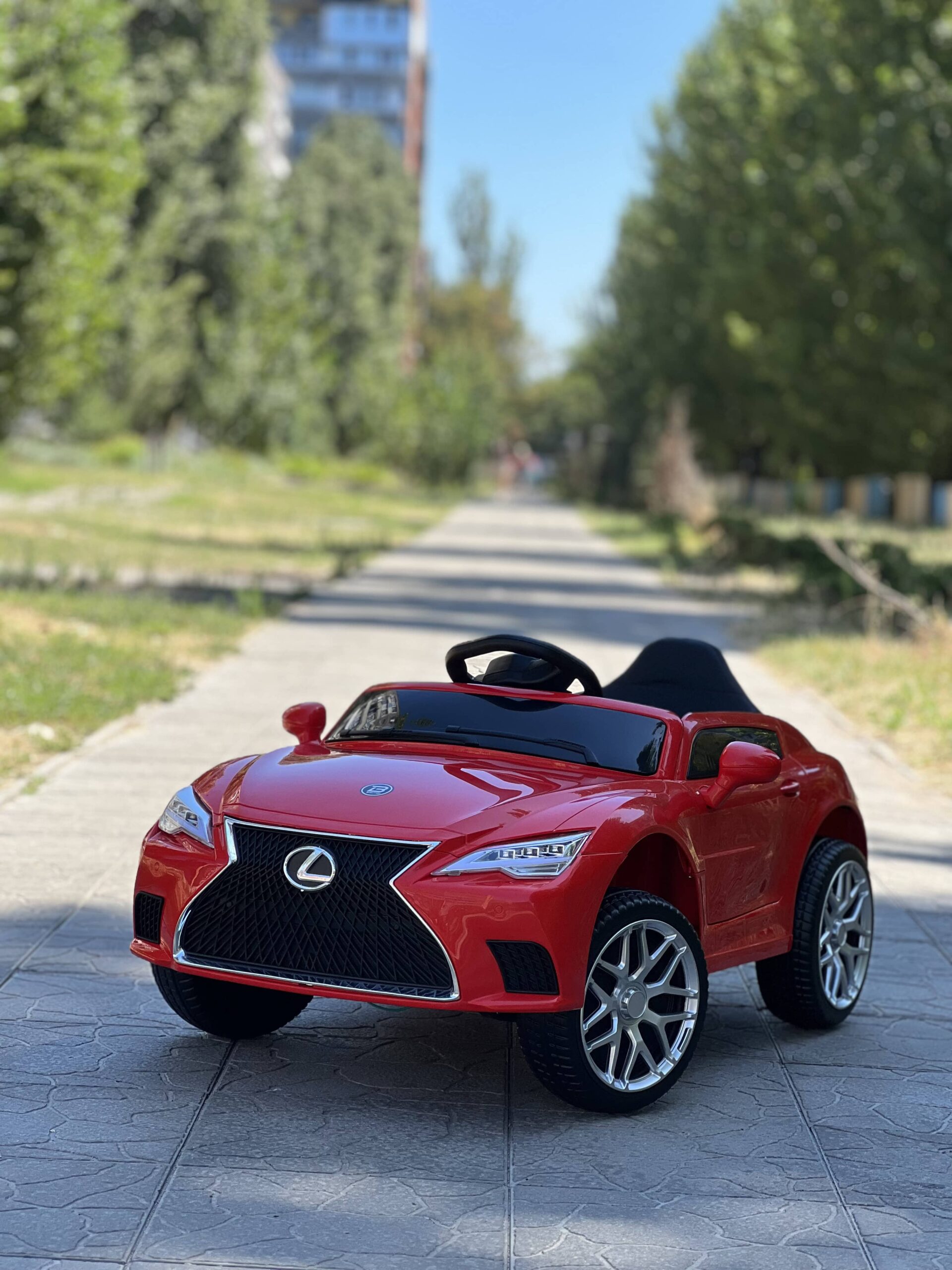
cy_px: 635
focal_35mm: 77
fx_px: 2824
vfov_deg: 25.3
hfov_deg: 19.1
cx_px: 476
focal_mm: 9
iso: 25
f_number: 2.8
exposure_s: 1/264
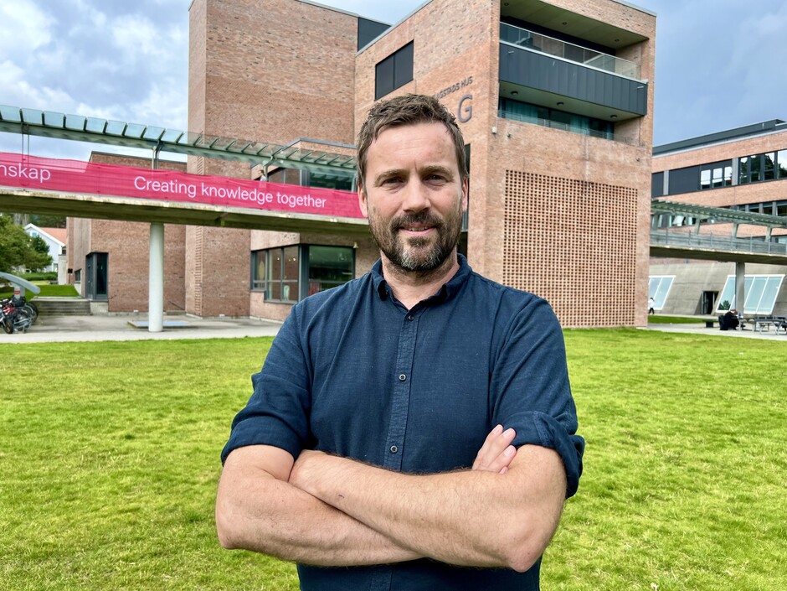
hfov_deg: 67.3
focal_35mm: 26
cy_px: 296
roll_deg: -1.3
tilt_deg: -1.7
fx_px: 591
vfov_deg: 53.1
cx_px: 394
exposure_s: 1/1224
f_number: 1.5
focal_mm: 5.7
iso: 50
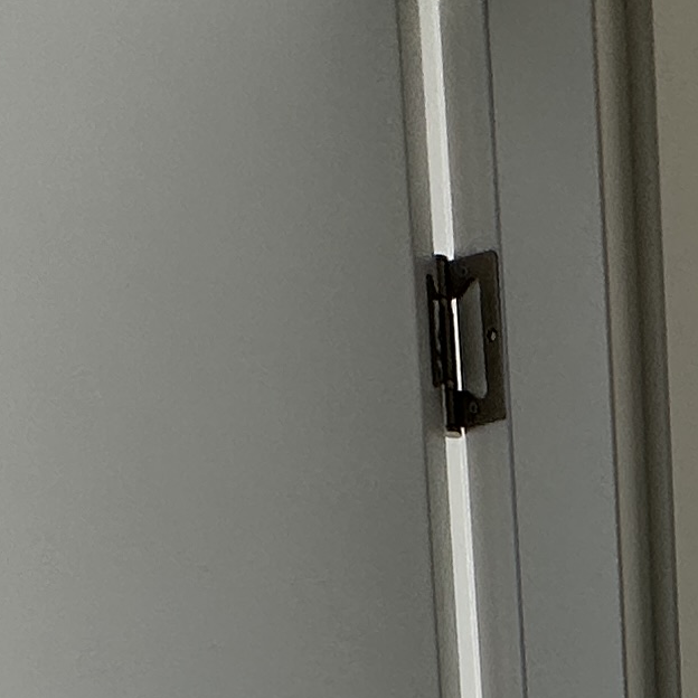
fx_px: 1825
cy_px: 1491
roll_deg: +0.5
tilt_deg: -10.3
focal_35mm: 80
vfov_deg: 15.8
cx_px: 1003
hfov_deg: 19.3
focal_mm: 2.22
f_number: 2.2
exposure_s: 1/100
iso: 40
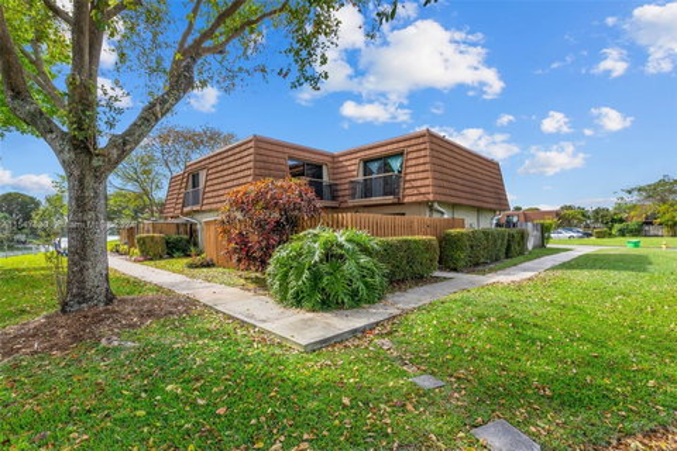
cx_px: 338
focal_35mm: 16
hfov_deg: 96.7
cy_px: 226
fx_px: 301
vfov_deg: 73.7
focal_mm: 16
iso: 200
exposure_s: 1/500
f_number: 11
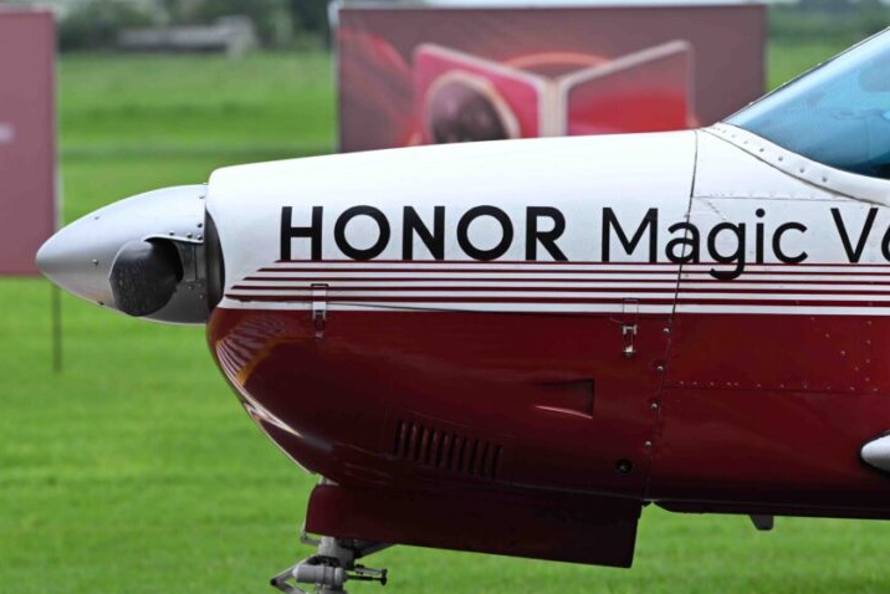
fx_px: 4773
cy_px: 406
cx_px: 444
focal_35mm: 193
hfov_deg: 10.7
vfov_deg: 7.1
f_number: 3.2
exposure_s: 1/2500
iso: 200
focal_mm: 135
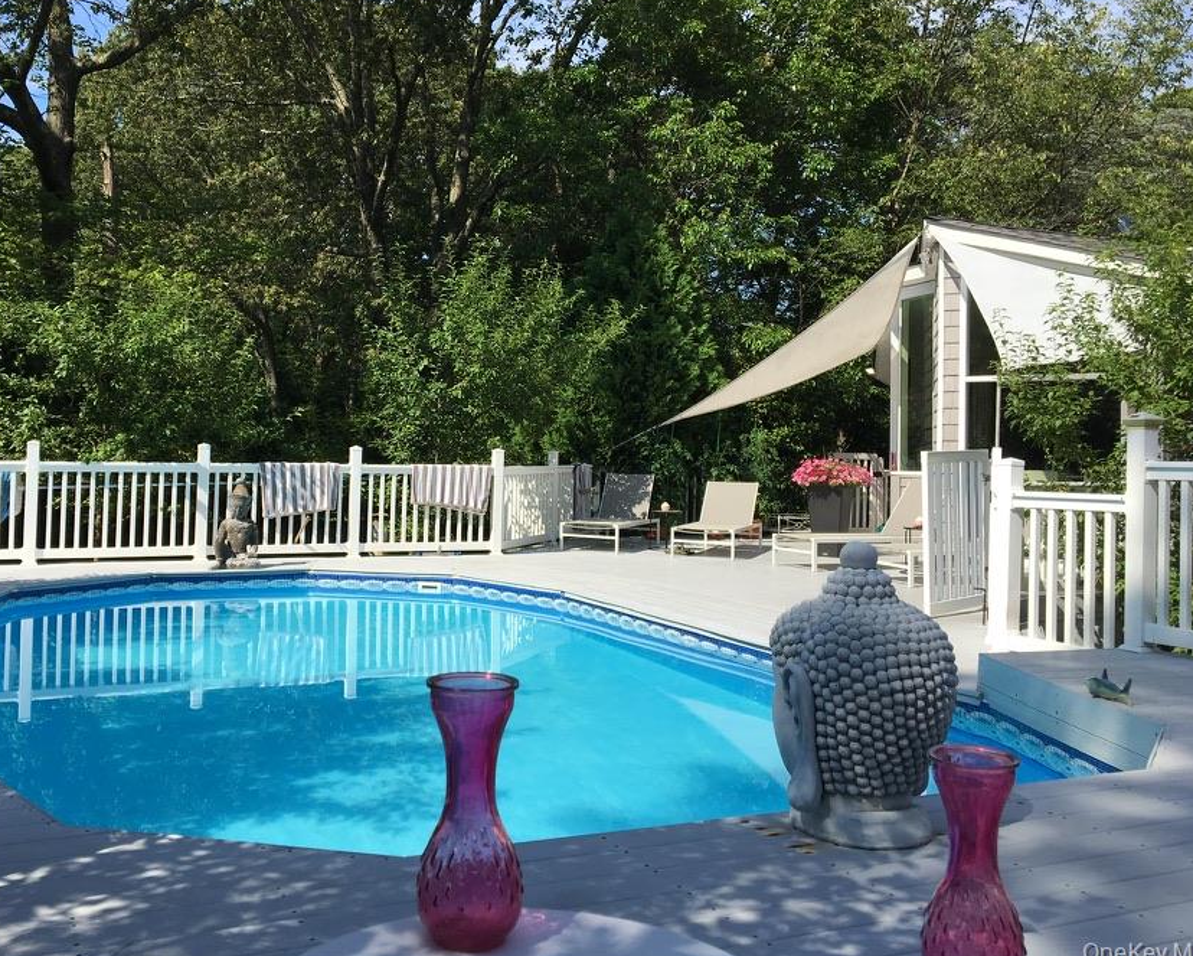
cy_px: 417
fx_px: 1236
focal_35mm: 35
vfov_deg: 42.2
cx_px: 491
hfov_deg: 51.3
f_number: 2.2
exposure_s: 1/1603
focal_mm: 4.15
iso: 25
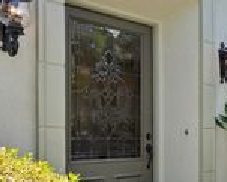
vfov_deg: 26.9
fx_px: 376
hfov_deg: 26.4
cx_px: 322
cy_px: 130
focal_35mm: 56
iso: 400
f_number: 8
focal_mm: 18
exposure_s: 1/500
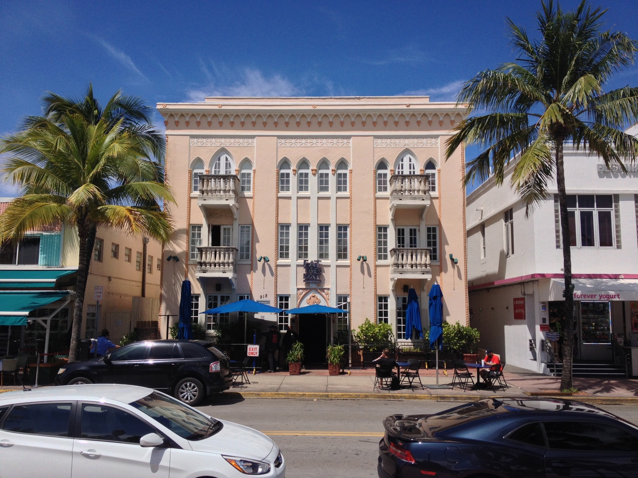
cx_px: 319
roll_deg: -0.1
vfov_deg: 40.7
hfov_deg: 52.6
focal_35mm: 35
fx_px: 645
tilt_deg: +5.8
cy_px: 239
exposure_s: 1/3067
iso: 50
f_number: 2.4
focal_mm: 4.28
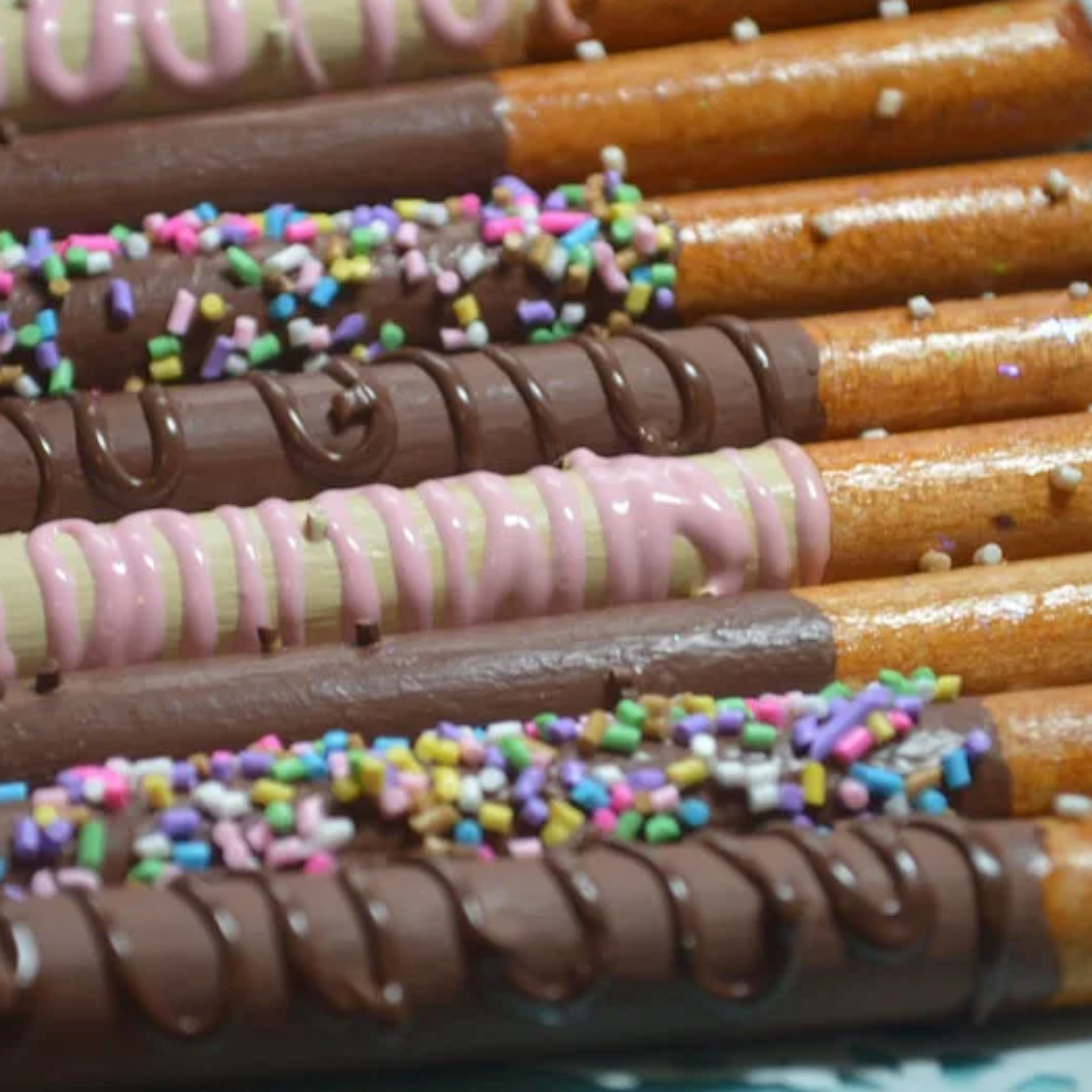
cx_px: 370
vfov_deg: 16.3
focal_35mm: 107
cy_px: 546
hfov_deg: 16.3
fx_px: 3806
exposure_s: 1/60
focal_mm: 55
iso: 640
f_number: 5.6
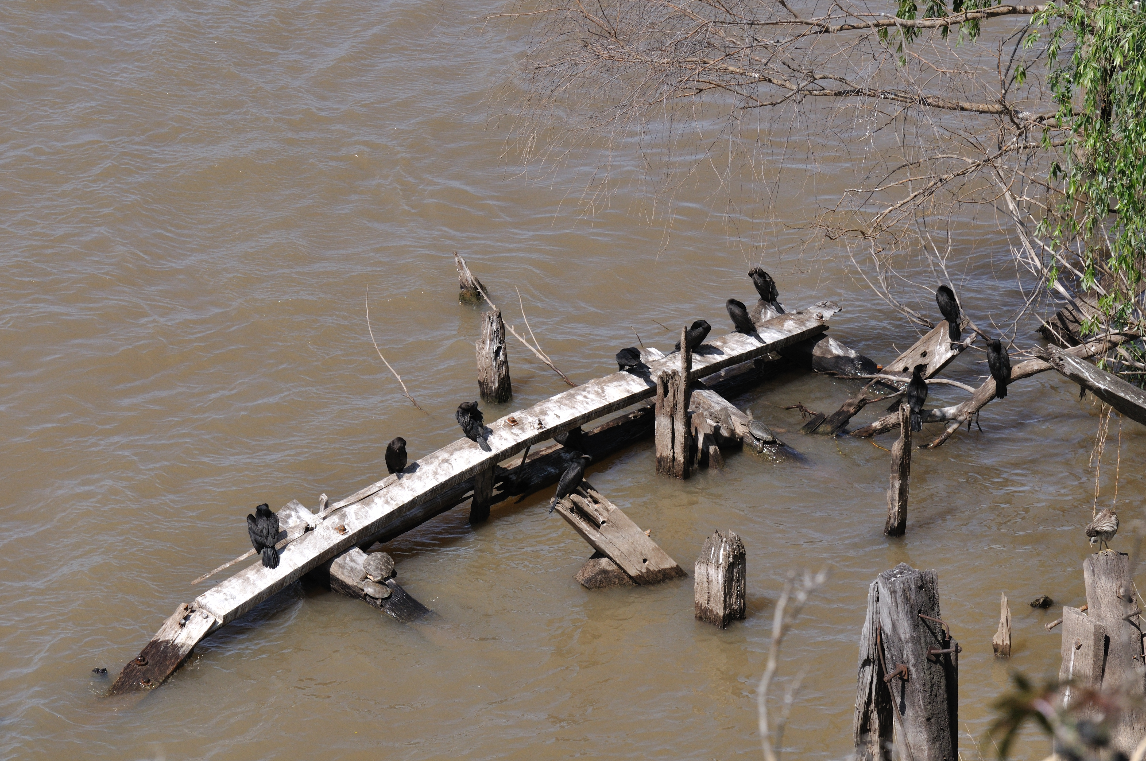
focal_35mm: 183
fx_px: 5818
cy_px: 380
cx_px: 573
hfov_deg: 11.2
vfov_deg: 7.5
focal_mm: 122
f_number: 9
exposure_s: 1/1250
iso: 400
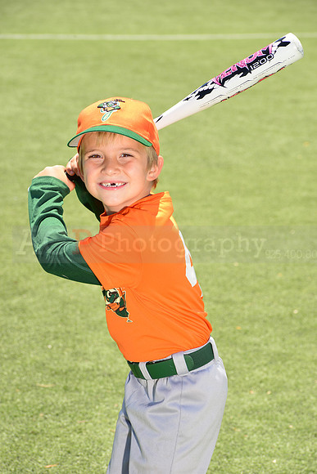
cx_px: 158
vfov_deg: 14.2
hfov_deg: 9.5
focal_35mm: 145
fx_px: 1914
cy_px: 237
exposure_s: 1/250
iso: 250
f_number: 11
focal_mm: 145
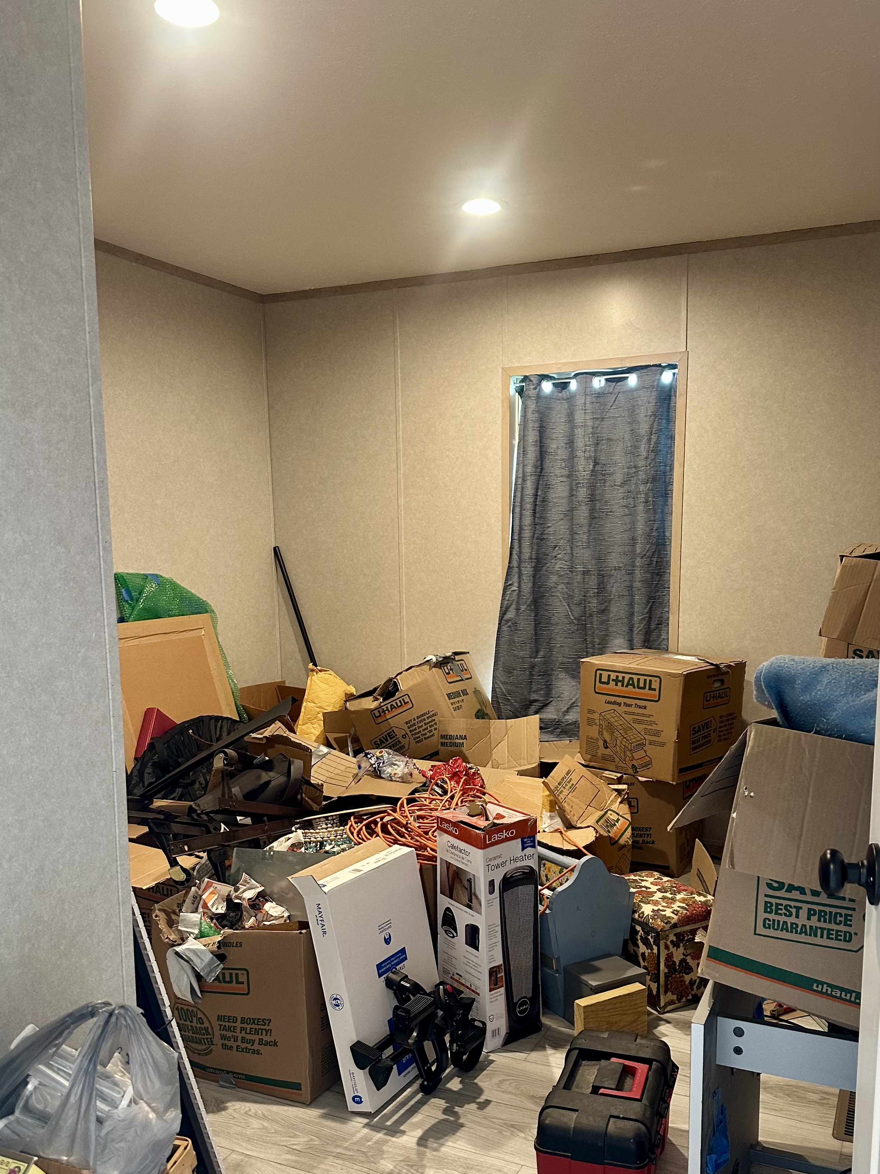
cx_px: 483
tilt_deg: -7.9
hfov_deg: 46.7
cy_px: 691
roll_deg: -0.5
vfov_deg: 59.6
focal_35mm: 30
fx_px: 1017
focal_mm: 6.86
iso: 250
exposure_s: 1/60
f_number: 1.78
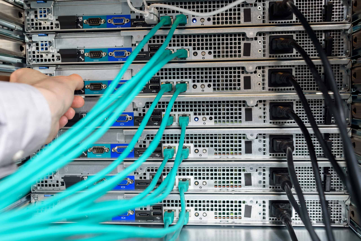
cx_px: 180
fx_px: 351
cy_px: 120
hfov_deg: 54.4
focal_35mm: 35
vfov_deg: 37.9
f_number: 4.5
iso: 100
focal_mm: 35
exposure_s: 1/60
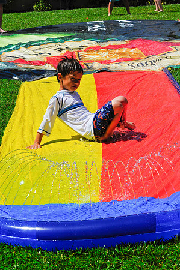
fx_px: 789
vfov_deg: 19.5
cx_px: 90
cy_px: 135
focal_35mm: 105
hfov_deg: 13.0
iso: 400
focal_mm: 70
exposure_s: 1/1000
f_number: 13
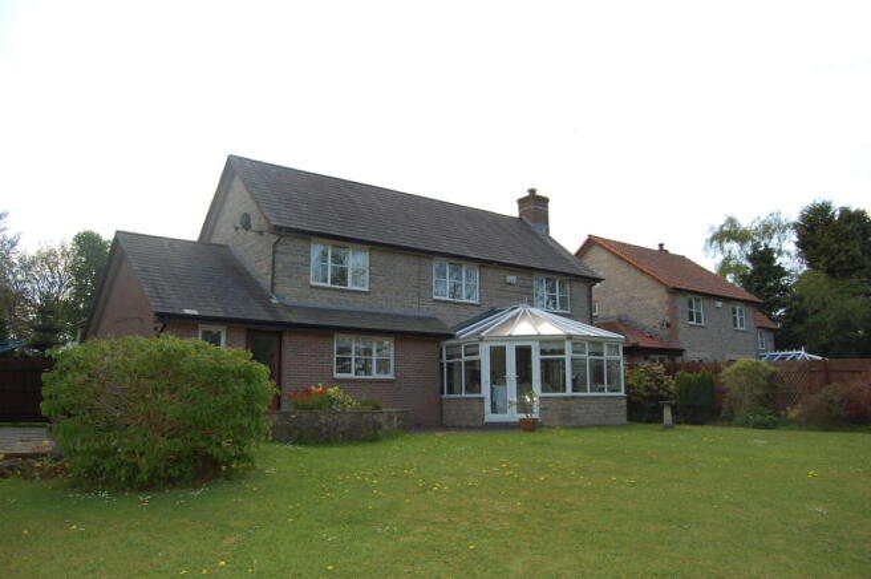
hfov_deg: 67.4
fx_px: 653
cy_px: 290
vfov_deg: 47.8
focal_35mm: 27
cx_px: 436
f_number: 5.6
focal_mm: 18
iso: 250
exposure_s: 1/500
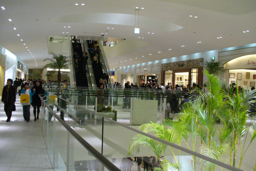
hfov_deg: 49.5
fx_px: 277
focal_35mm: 39
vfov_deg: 34.2
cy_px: 81
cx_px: 129
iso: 400
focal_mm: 6.1
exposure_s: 1/125
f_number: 2.8
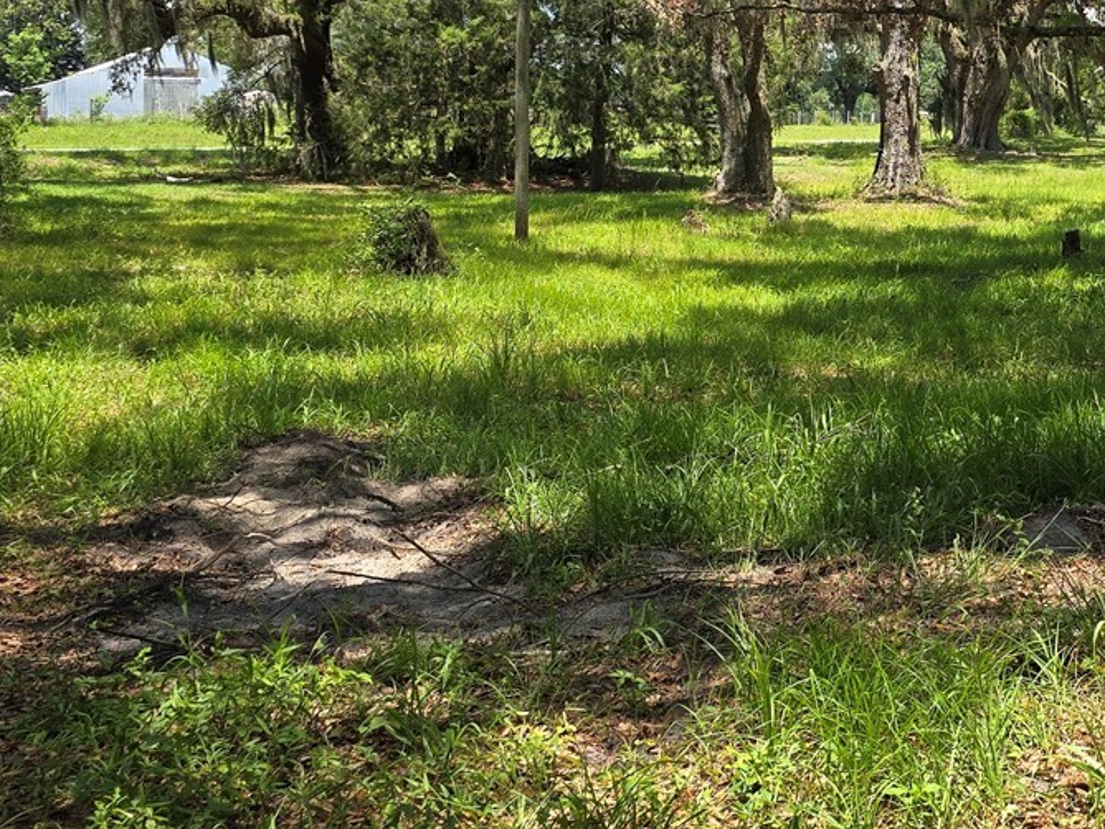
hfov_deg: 33.7
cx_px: 913
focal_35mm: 55
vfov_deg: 26.0
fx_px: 1756
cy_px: 137
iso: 12
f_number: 1.7
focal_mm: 6.3
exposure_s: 1/296
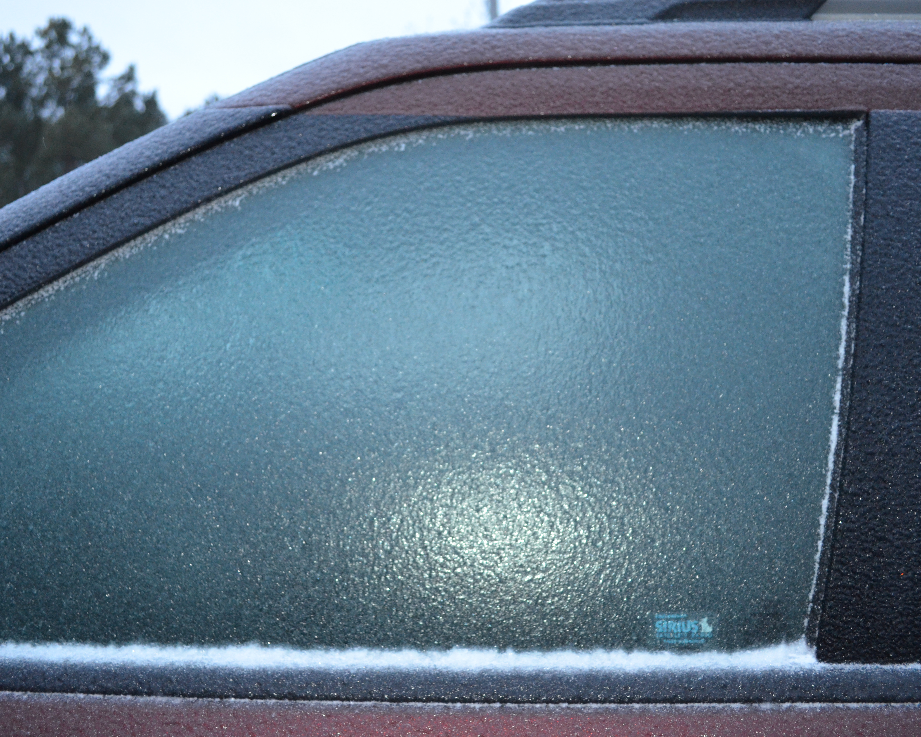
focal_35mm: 34
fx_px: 927
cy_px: 368
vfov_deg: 43.4
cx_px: 442
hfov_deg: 52.8
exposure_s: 1/60
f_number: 3.8
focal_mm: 20
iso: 2200
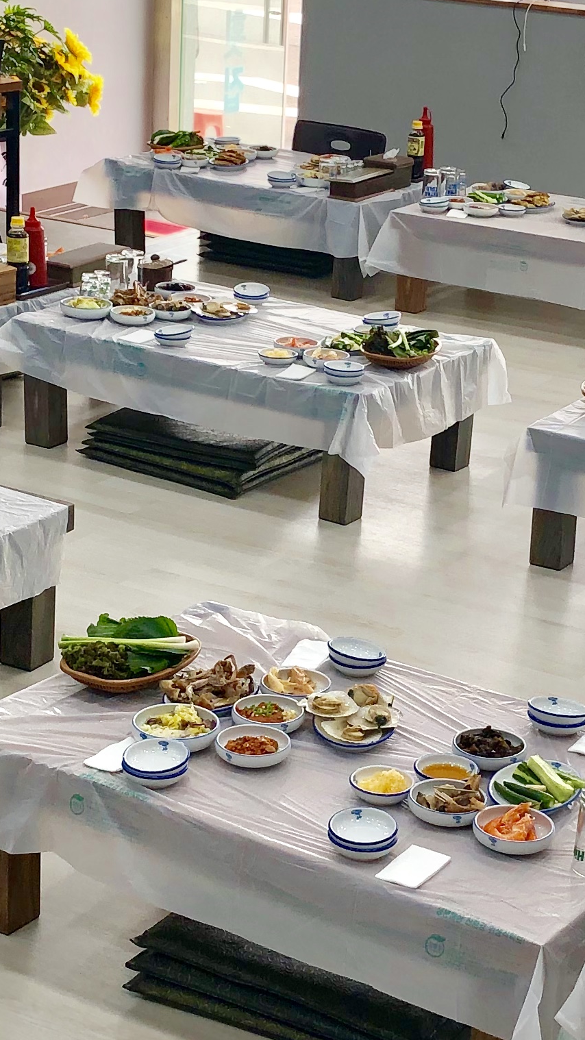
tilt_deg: -19.8
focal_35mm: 81
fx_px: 2233
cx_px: 324
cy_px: 541
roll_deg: -2.5
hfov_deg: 14.9
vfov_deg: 26.2
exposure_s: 1/120
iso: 64
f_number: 1.8
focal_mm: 4
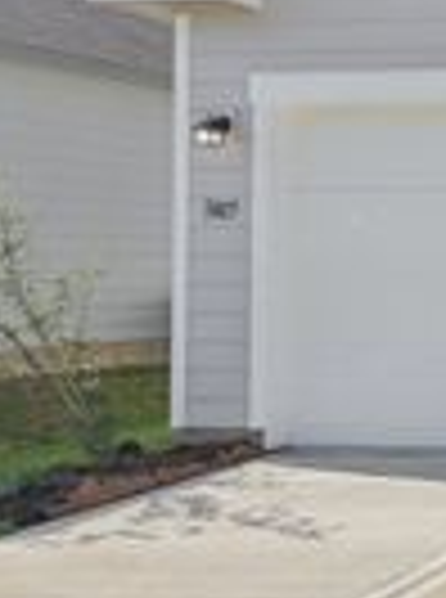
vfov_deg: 31.8
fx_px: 1033
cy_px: 155
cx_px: 1009
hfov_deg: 15.7
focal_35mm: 60
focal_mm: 16.5
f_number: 8
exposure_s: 1/1000
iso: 400
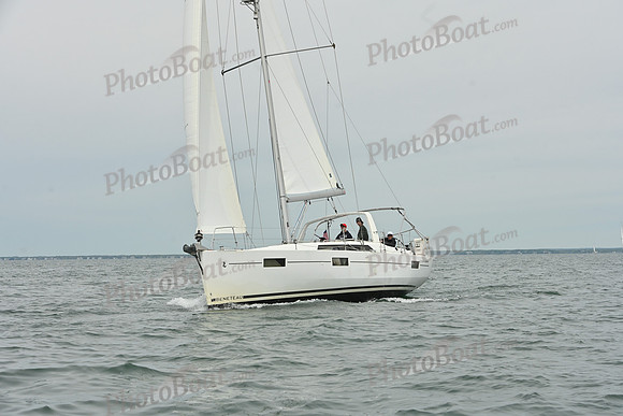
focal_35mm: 78
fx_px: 1350
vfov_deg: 17.5
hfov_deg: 26.0
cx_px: 312
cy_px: 208
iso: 320
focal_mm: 78
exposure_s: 1/2000
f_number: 8
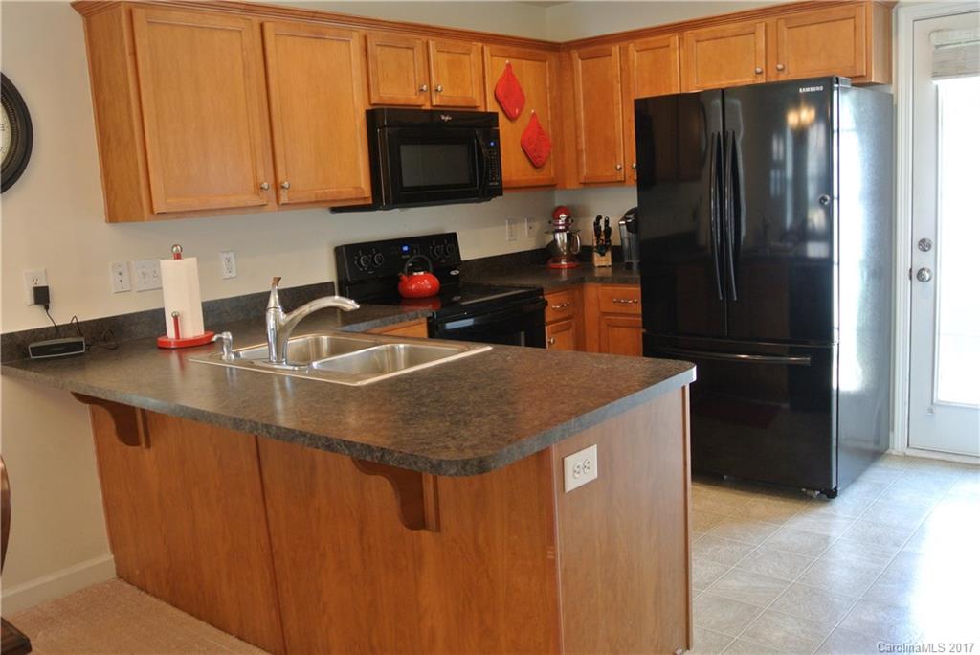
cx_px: 490
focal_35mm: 32
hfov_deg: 58.7
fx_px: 872
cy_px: 328
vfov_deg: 41.2
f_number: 3.8
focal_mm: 12.2
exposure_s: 1/40
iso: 400
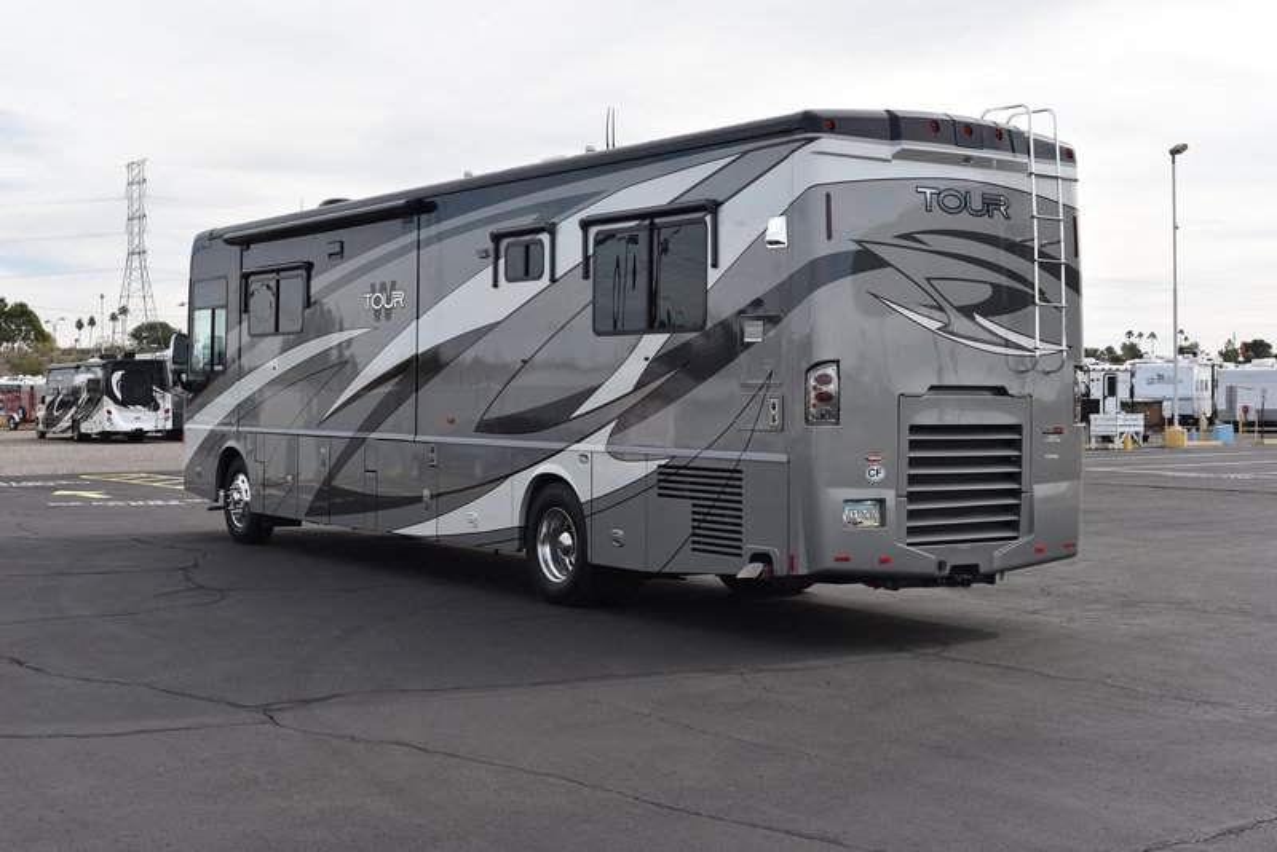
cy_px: 426
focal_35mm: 50
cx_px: 638
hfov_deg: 39.6
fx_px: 1774
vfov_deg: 27.0
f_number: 9
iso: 200
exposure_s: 1/320
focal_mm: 50
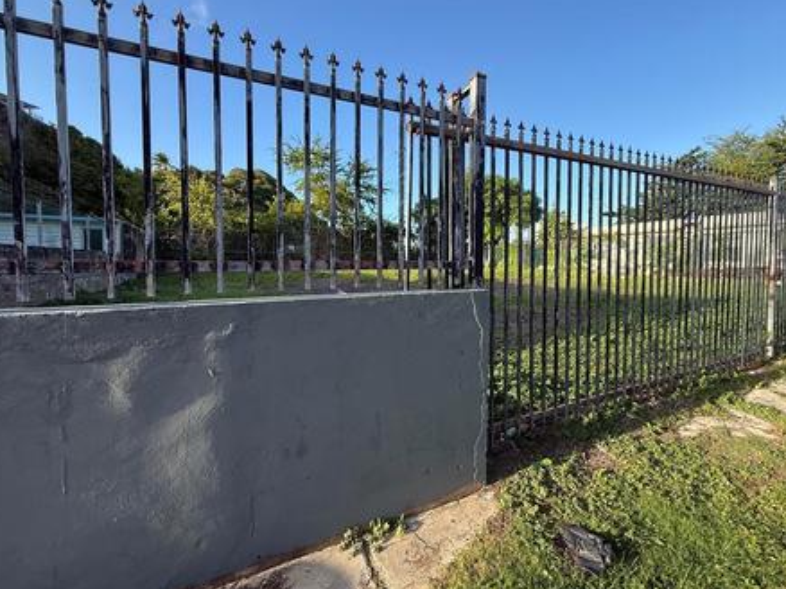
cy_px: 270
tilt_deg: -2.0
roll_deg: +0.0
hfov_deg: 94.2
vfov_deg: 77.9
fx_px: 363
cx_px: 436
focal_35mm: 16
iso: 50
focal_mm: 2.22
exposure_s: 1/490
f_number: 2.2
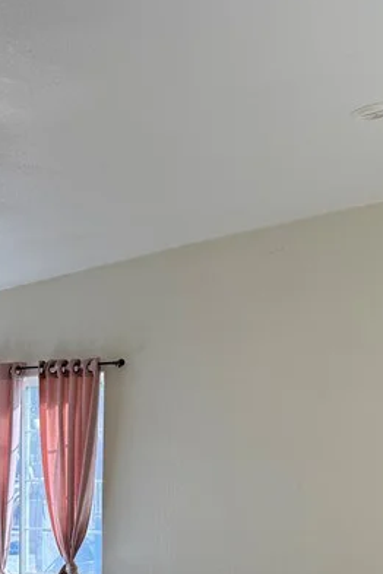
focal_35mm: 65
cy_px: 530
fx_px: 1037
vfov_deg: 29.5
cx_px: -151
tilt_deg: -3.7
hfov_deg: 19.0
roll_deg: +0.7
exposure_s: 1/580
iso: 100
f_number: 1.78
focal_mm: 6.76
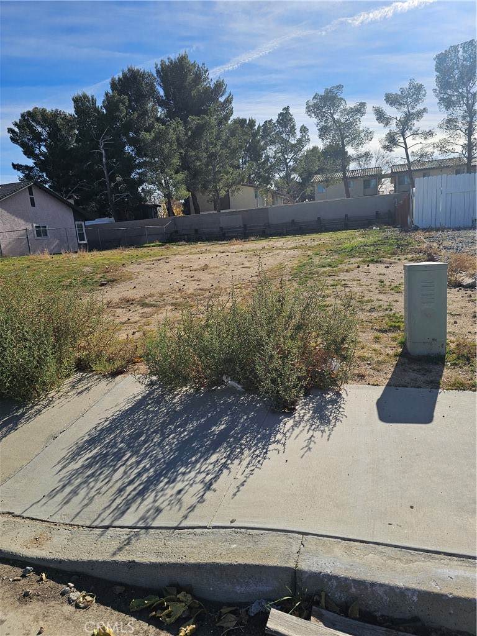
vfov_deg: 73.9
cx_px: 238
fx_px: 423
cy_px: 318
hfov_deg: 58.9
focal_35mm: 23
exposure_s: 1/1208
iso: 10
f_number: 1.7
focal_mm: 6.3
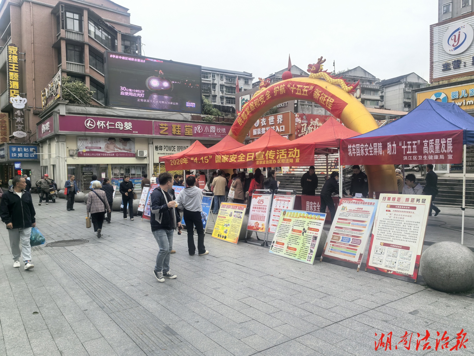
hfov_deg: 65.3
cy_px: 178
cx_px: 237
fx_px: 370
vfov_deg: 51.4
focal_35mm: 27
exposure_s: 1/539
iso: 50
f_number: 2
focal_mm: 5.75
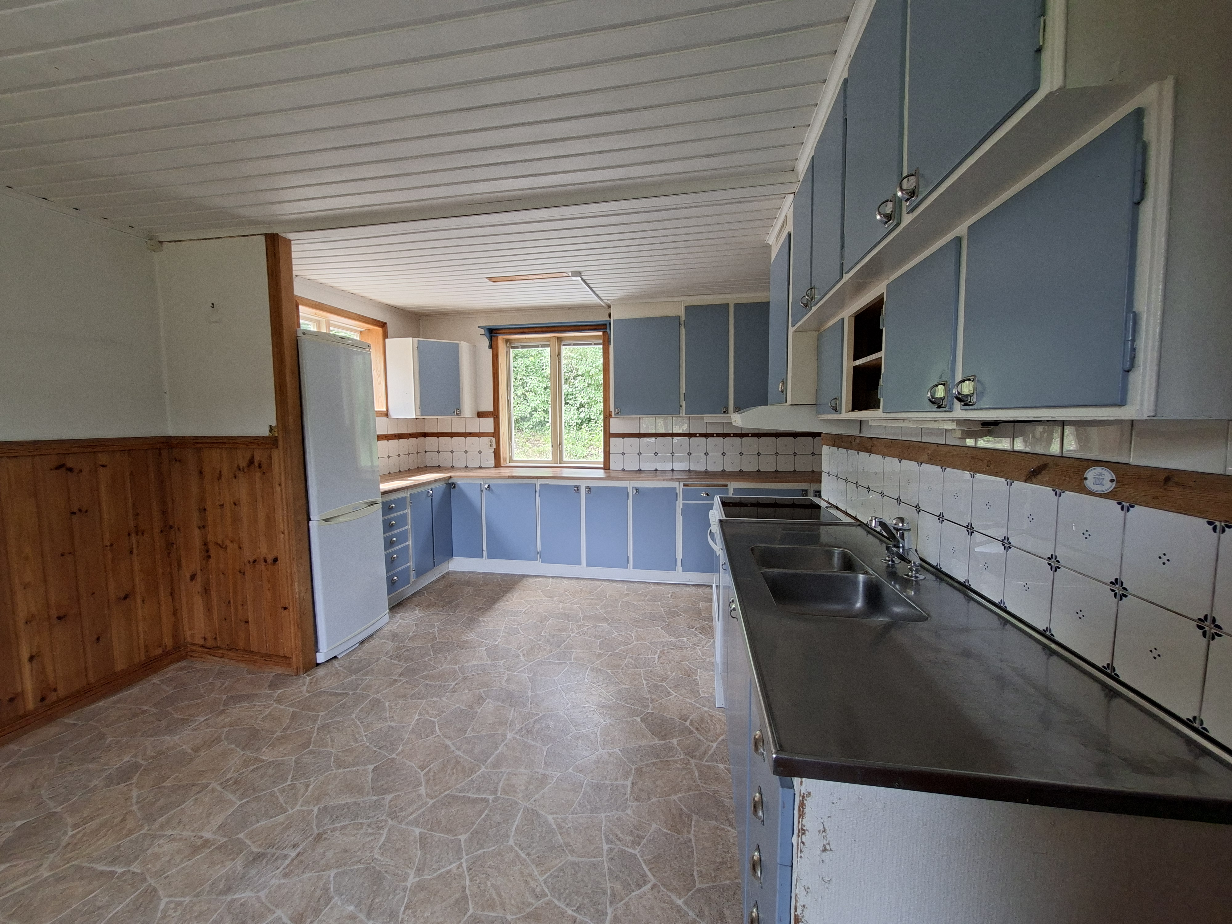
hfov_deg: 106.2
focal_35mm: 13
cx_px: 616
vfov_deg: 89.9
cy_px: 462
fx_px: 463
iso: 80
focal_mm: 1.74
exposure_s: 1/50
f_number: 2.2
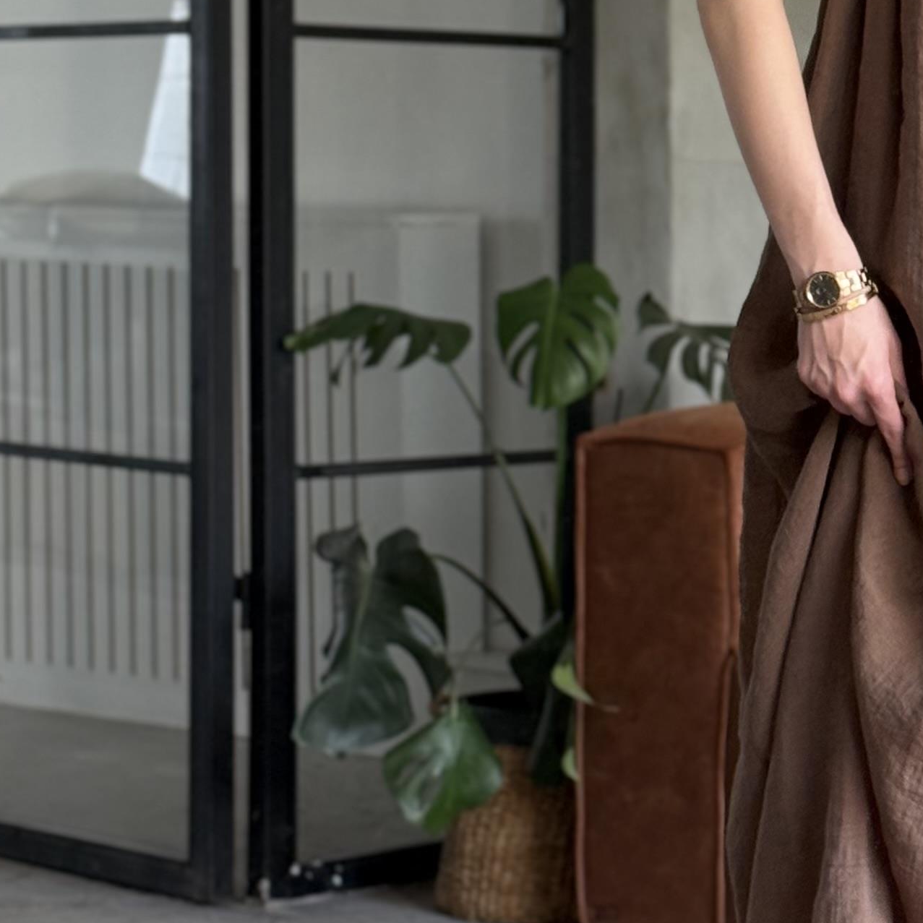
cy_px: 222
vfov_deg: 13.0
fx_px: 4042
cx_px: 1052
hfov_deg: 12.8
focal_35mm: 134
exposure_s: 1/69
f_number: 1.78
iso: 100
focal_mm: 6.76
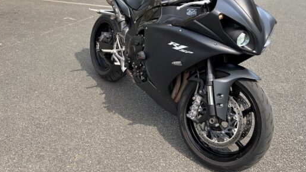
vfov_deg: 33.4
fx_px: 284
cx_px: 181
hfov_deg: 56.3
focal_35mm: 35
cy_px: 57
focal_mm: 5.96
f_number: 1.6
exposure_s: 1/747
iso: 64
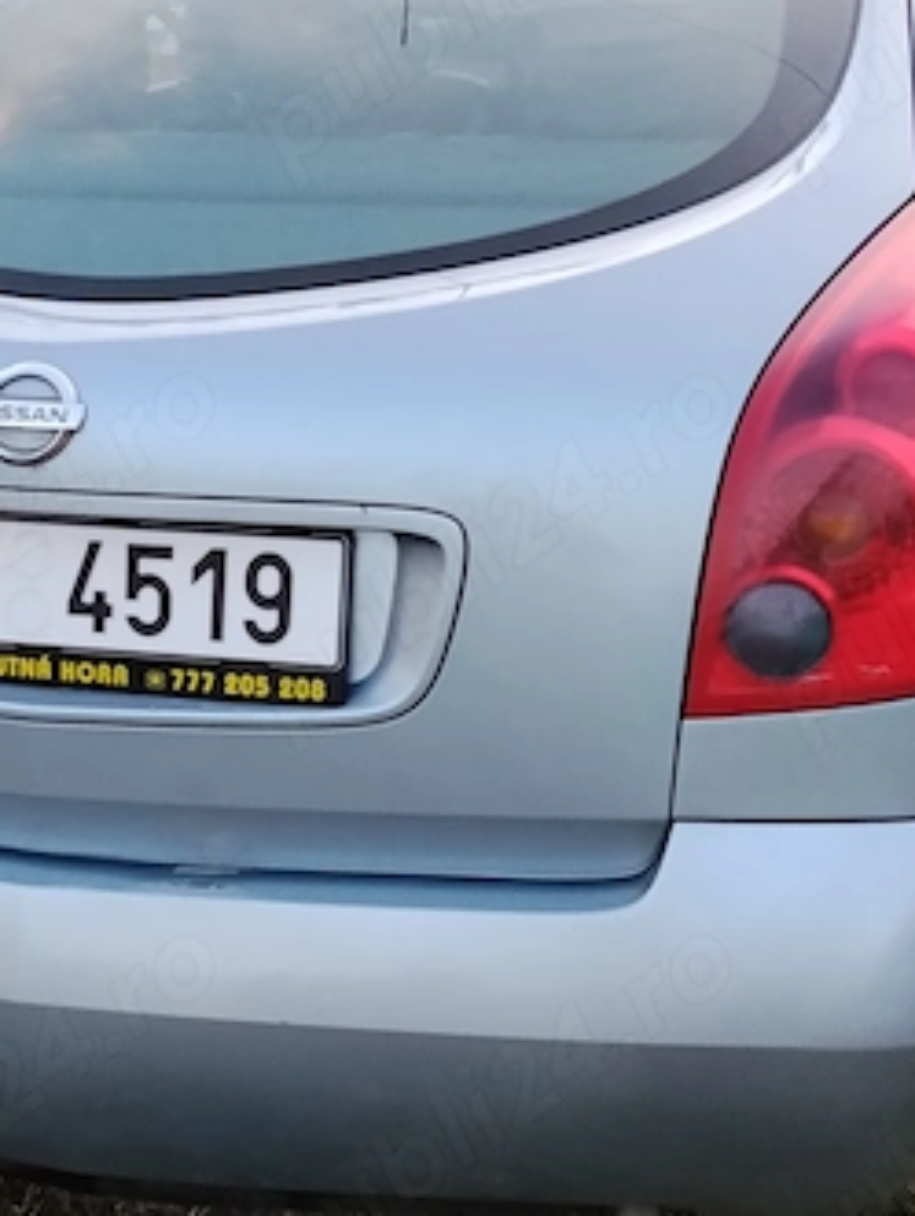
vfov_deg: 27.7
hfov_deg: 20.9
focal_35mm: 70
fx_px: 2462
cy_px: 669
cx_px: 235
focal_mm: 4.22
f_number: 1.8
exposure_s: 1/50
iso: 200
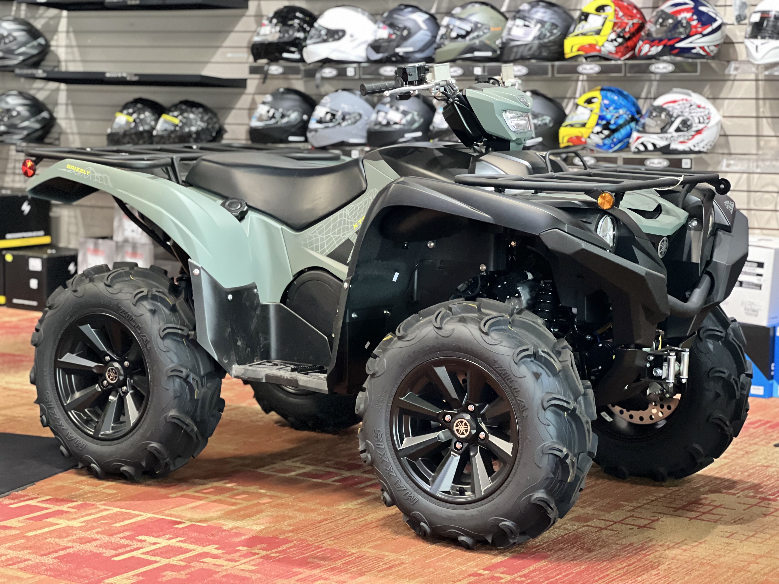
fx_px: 1733
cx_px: 390
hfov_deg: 25.3
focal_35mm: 77
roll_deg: -0.8
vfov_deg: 19.1
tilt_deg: -6.7
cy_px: 292
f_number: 2.8
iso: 500
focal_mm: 9
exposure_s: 1/15
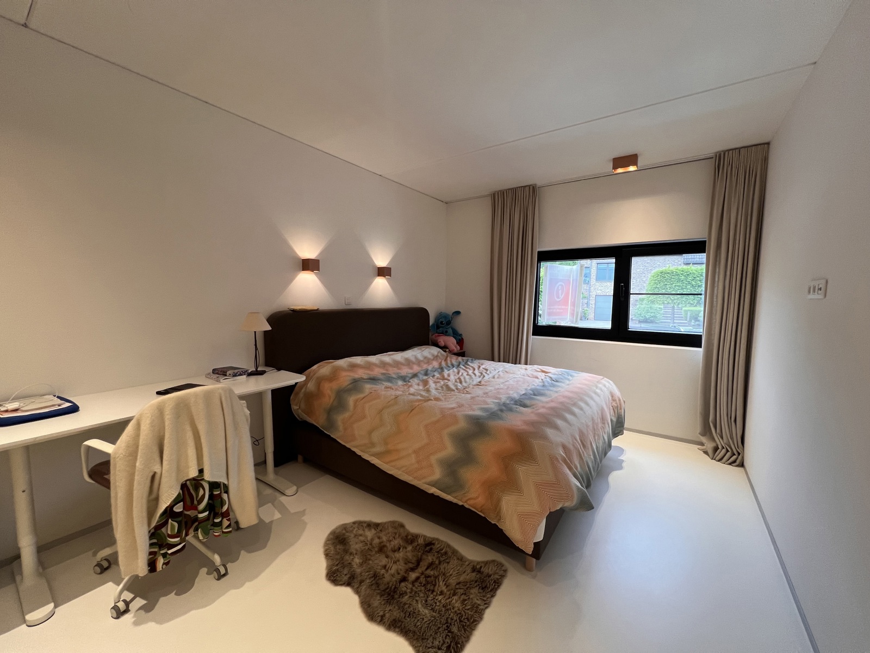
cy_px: 326
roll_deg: -1.1
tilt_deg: -5.0
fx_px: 327
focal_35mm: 13
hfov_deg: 106.2
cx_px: 435
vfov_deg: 89.9
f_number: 1.8
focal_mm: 1.57
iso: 160
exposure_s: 1/100
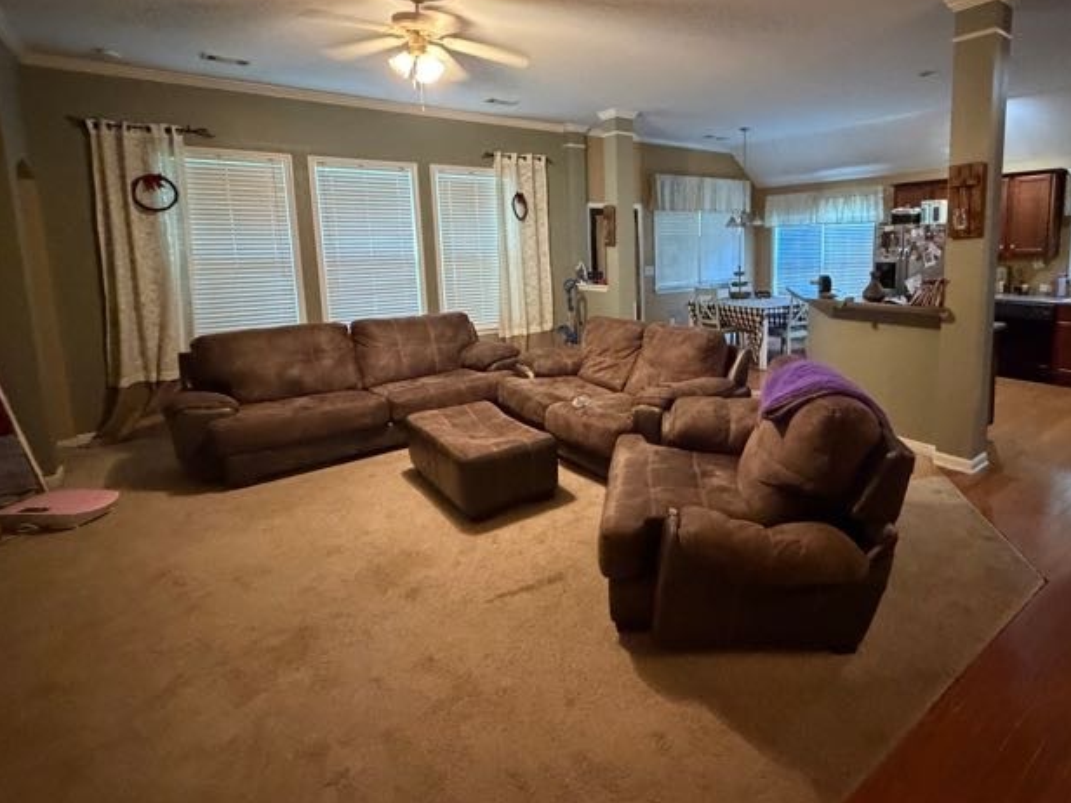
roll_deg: +1.1
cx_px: 664
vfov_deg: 68.0
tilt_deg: -6.7
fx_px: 588
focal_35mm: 19
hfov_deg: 83.2
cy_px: 322
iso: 1250
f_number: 2.2
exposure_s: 1/40
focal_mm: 2.22
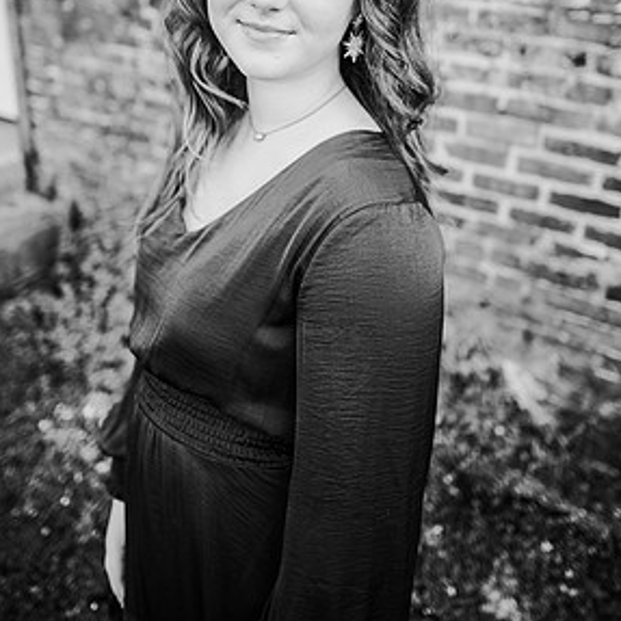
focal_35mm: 32
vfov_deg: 48.8
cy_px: 145
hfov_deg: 51.1
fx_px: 649
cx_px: 316
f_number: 2
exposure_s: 1/400
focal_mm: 24
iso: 100
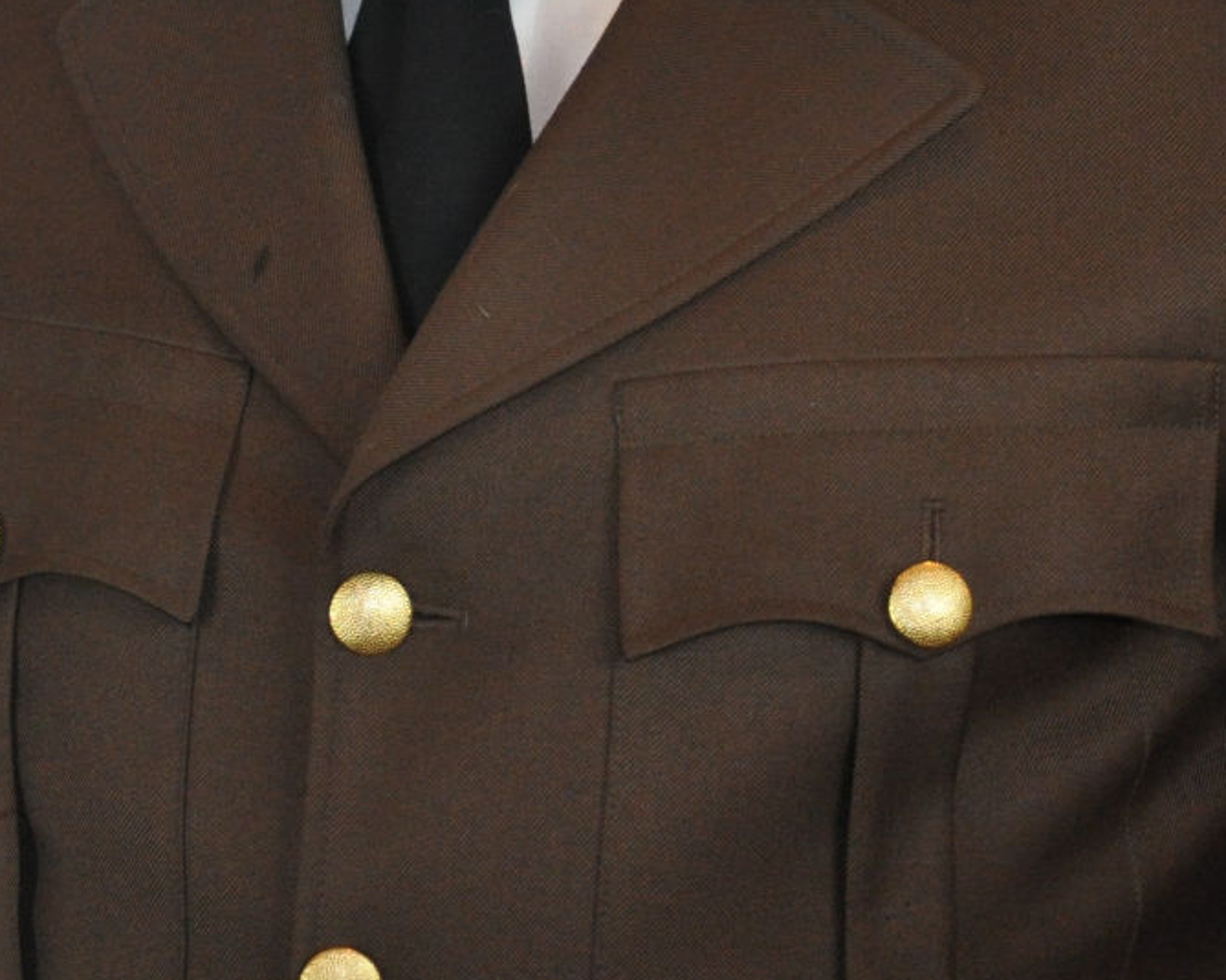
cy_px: -383
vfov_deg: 15.2
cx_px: 553
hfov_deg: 20.2
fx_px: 3447
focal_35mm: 95
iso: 800
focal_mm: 30
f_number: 4.2
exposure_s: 1/125
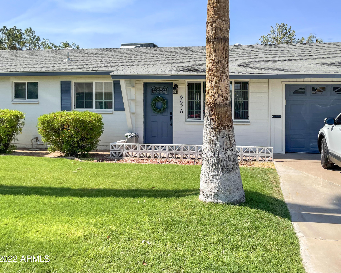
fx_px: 313
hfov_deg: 56.7
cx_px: 206
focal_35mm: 31
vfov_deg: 47.0
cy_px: 117
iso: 32
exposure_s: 1/3205
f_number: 1.6
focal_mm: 4.2
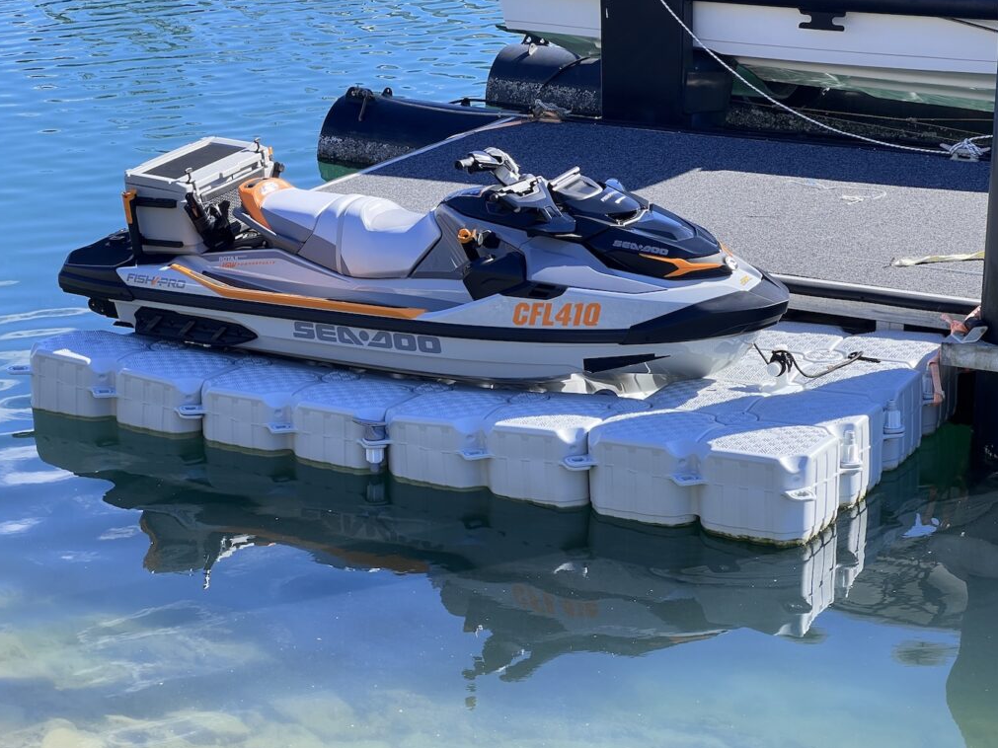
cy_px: 375
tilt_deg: -17.9
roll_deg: +0.1
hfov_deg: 25.0
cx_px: 496
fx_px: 2249
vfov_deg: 18.9
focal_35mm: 78
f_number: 2.8
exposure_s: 1/219
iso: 32
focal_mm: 9
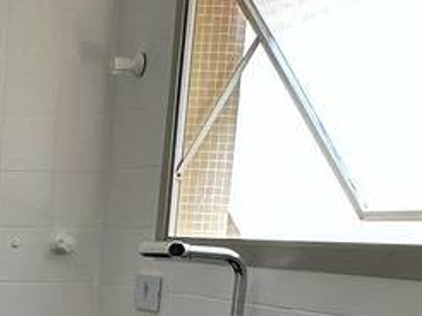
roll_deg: -0.8
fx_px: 999
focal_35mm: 82
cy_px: 392
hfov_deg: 19.0
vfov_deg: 17.1
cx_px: -307
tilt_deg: -9.3
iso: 40
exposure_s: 1/139
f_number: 2.2
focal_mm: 2.22
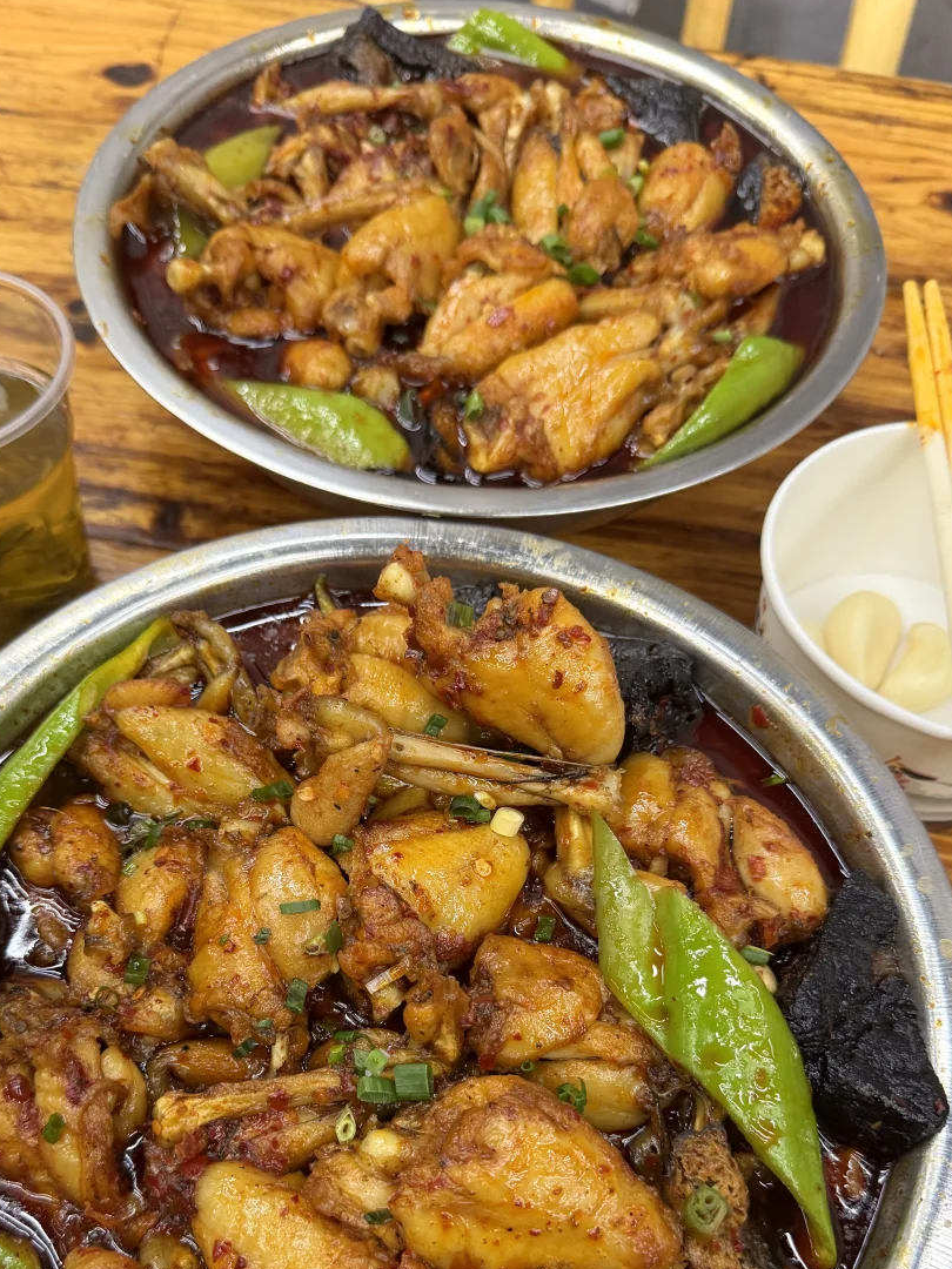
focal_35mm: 32
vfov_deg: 55.7
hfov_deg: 44.0
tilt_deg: -62.7
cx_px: 401
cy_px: 842
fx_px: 1173
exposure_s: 1/100
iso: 200
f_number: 1.78
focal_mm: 6.76
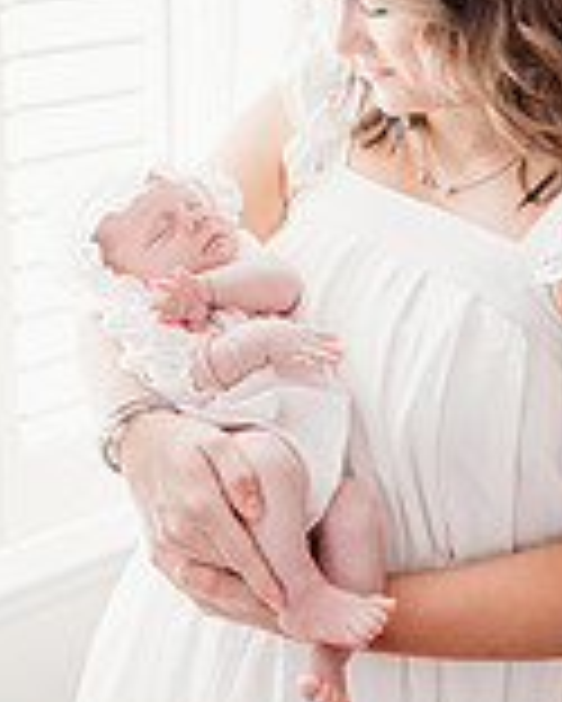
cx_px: 270
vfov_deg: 28.4
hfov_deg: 23.5
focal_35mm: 65
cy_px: 126
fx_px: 1350
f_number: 2.8
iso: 1250
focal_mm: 24
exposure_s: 1/200
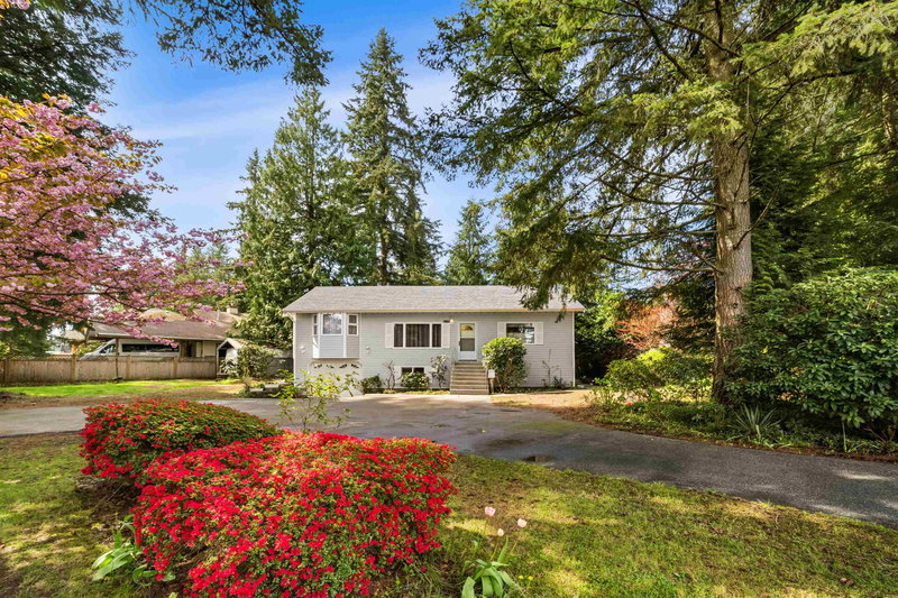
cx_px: 449
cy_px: 299
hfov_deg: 106.3
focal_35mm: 14
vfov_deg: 83.2
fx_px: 337
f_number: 9
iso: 250
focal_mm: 9
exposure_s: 1/100
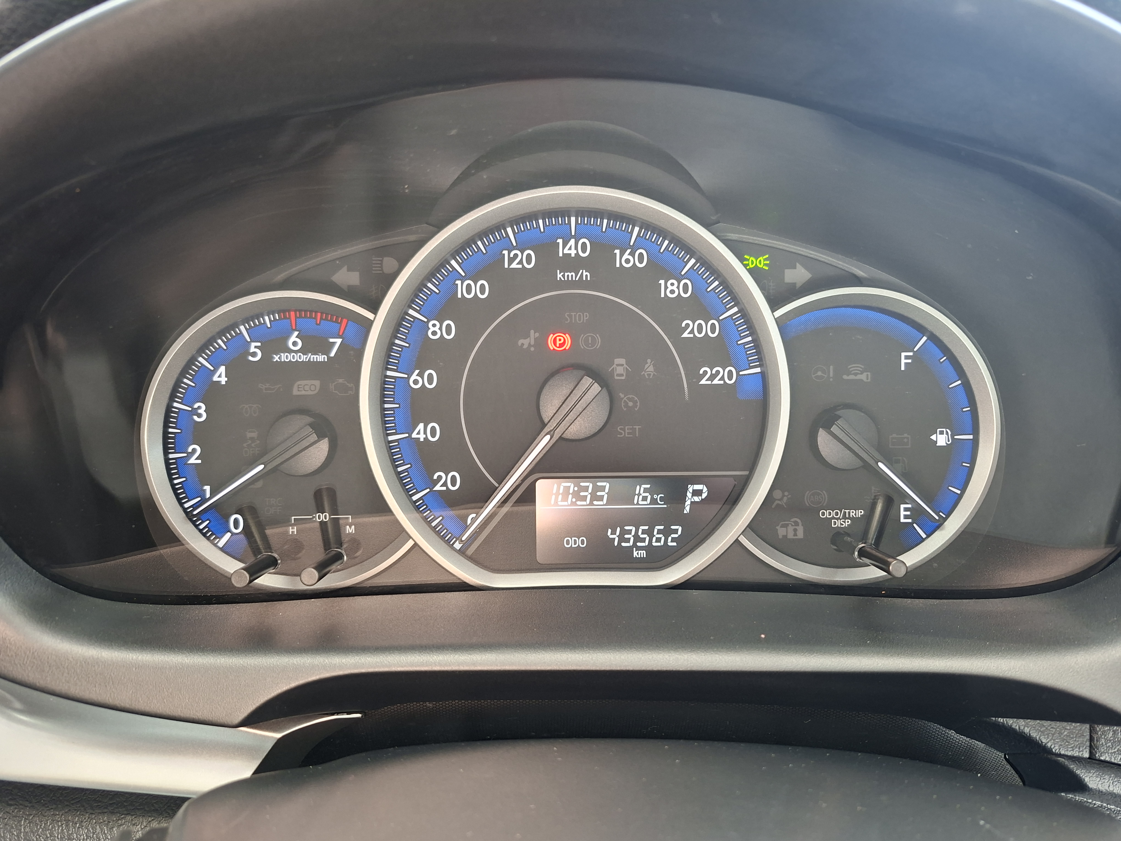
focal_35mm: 23
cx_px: 560
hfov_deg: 73.9
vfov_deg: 58.9
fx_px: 745
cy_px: 420
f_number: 1.8
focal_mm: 5.54
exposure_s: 1/40
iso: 320
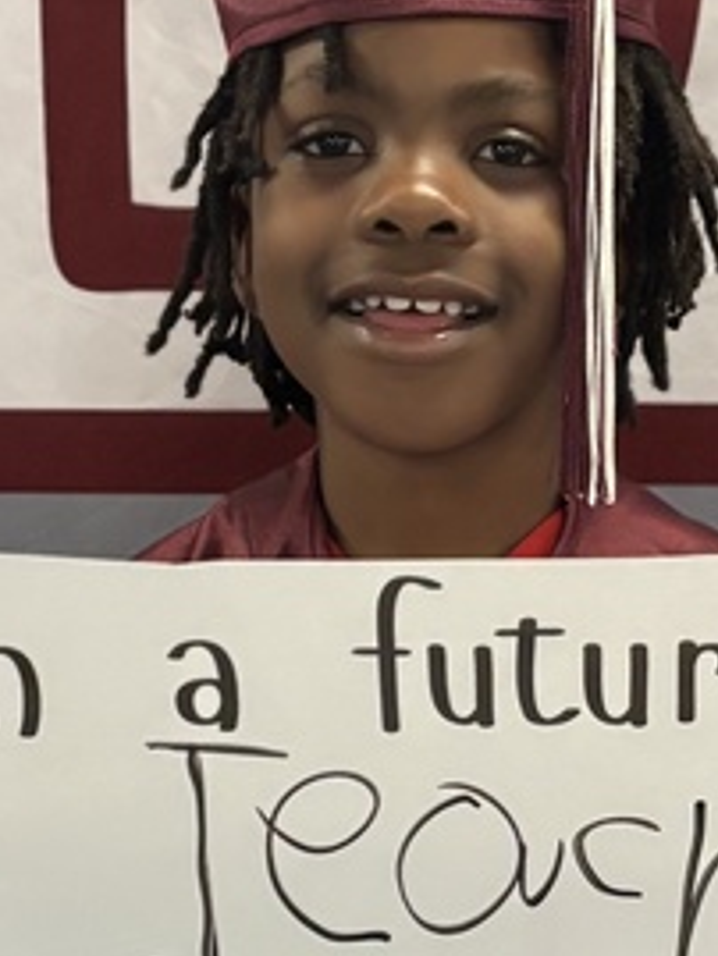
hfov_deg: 14.9
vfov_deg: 19.7
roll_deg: -0.7
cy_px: 729
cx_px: 476
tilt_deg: -11.3
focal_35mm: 99
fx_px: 2736
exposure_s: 1/60
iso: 500
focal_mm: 5.96
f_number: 1.6
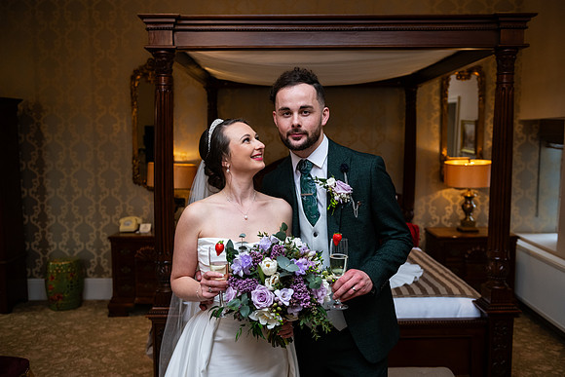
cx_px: 282
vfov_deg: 40.5
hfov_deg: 57.8
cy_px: 188
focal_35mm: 33
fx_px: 511
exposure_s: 1/160
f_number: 3.5
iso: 640
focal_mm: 32
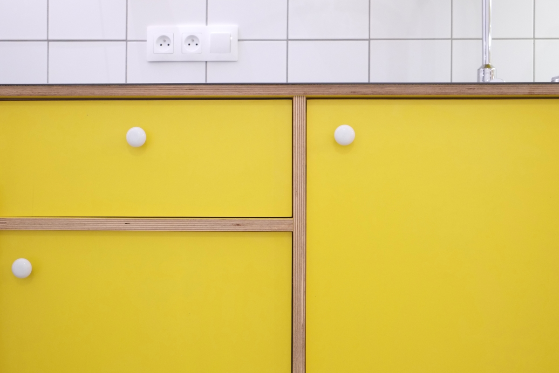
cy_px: 186
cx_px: 280
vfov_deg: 35.1
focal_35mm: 38
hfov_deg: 50.7
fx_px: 590
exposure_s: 1/5.3
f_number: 8
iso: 2500
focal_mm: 25.4
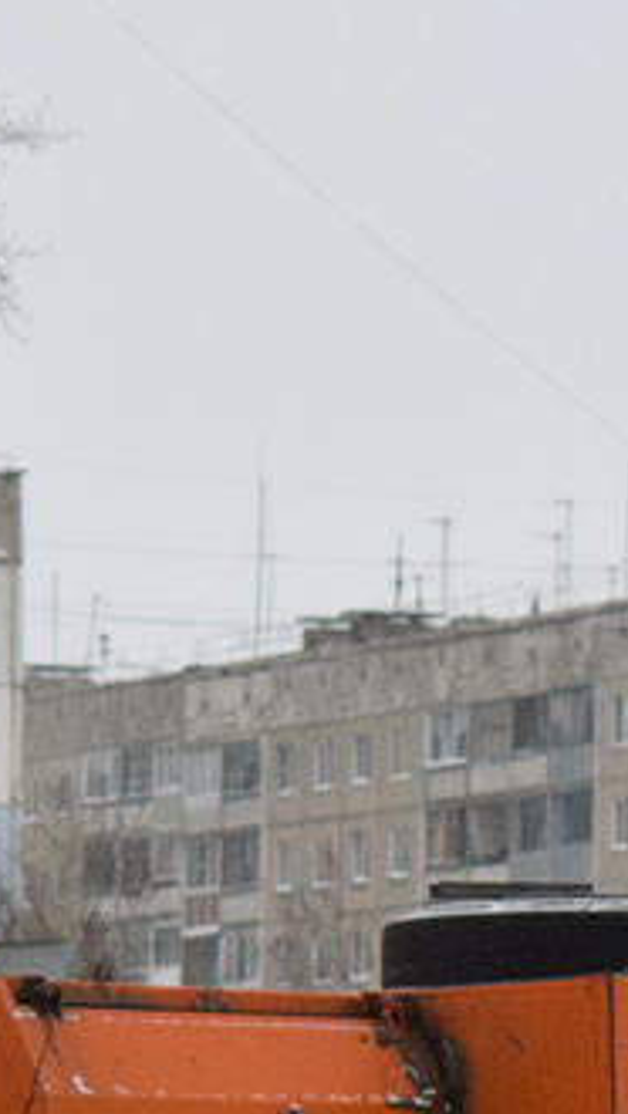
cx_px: -20
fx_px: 9278
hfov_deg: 3.9
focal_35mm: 314
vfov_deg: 6.8
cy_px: 1310
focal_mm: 55
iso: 800
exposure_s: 1/1000
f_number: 5.6
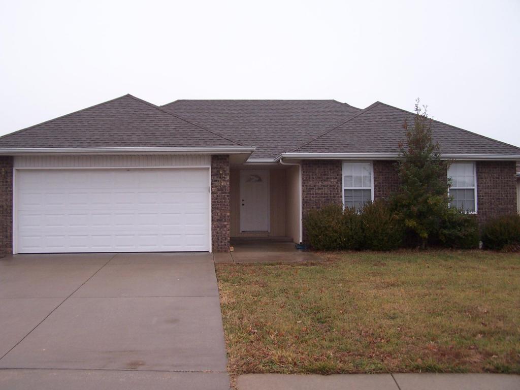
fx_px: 571
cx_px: 260
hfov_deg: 49.0
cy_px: 195
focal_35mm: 38
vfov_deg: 37.7
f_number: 2.8
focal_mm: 6.3
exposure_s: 1/125
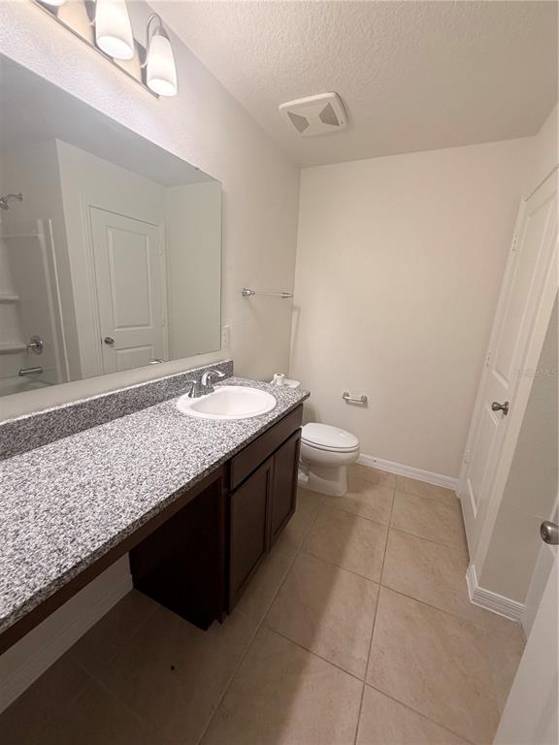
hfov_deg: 85.7
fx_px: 301
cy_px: 372
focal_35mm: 14
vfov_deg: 102.1
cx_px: 280
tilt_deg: -13.4
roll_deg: -3.9
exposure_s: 1/120
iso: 200
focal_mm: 2.22
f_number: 2.2
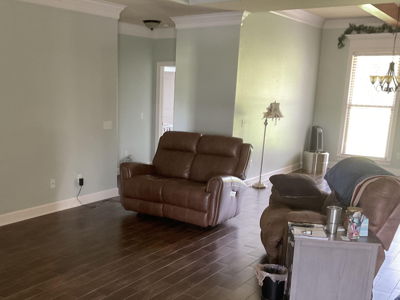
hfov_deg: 45.4
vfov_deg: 34.8
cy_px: 203
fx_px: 474
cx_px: 150
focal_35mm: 41
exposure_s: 1/39
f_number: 1.8
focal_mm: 3
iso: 320
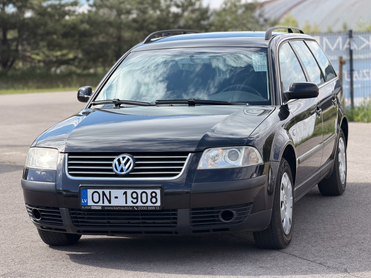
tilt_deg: -4.8
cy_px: 139
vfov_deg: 14.8
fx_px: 1072
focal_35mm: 100
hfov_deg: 19.6
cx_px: 186
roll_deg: -0.2
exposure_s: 1/439
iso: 50
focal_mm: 16.89
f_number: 2.8
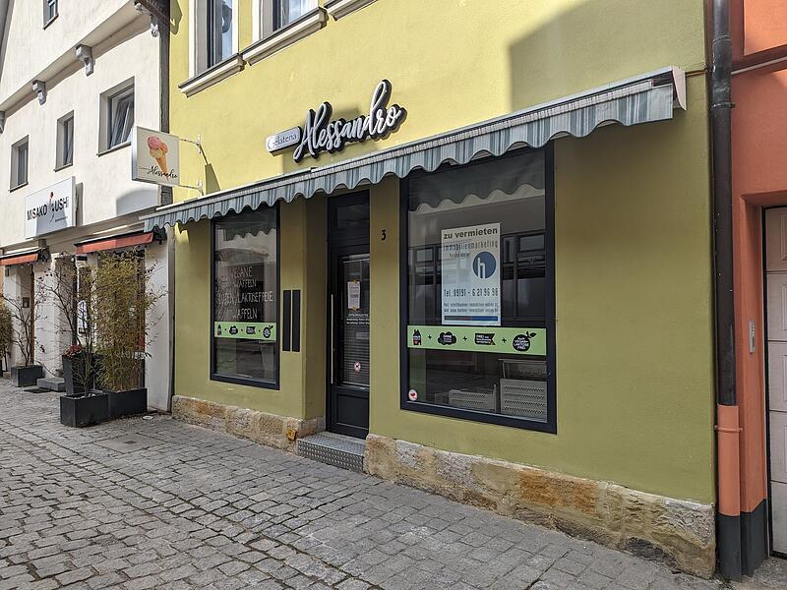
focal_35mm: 24
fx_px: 546
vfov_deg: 56.8
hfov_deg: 71.6
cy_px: 295
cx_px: 394
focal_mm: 6.81
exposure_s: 1/2762
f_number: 1.85
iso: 48
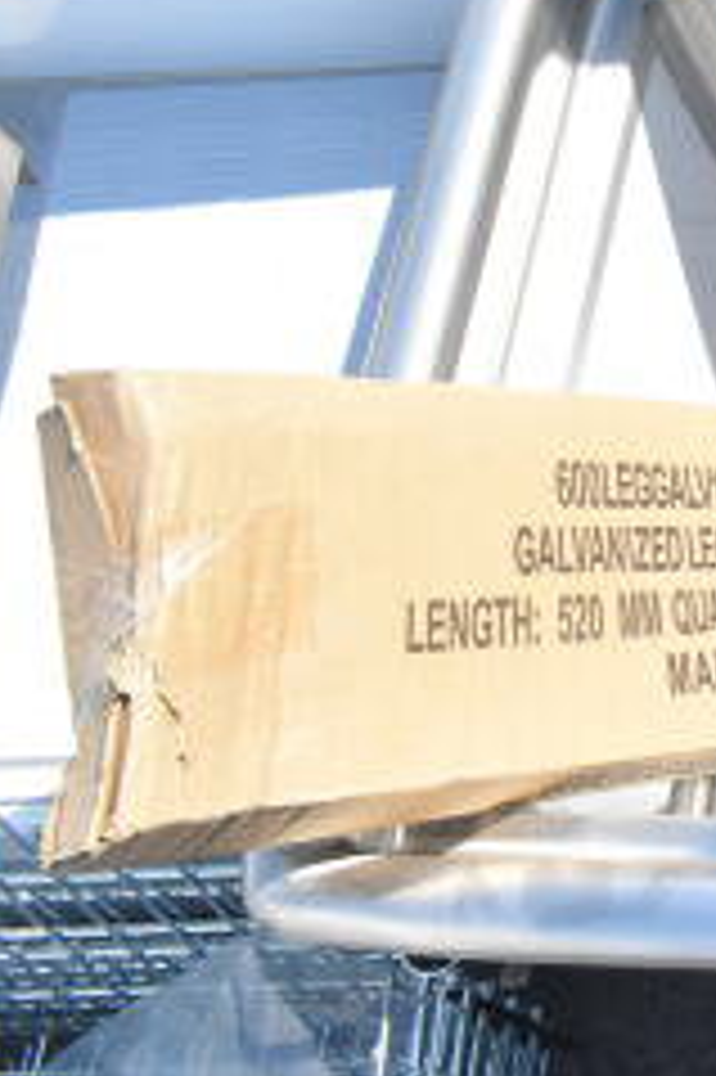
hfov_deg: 16.0
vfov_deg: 28.7
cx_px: 1369
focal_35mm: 69
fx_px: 2061
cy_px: 236
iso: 1600
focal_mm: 18
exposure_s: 1/800
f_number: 11
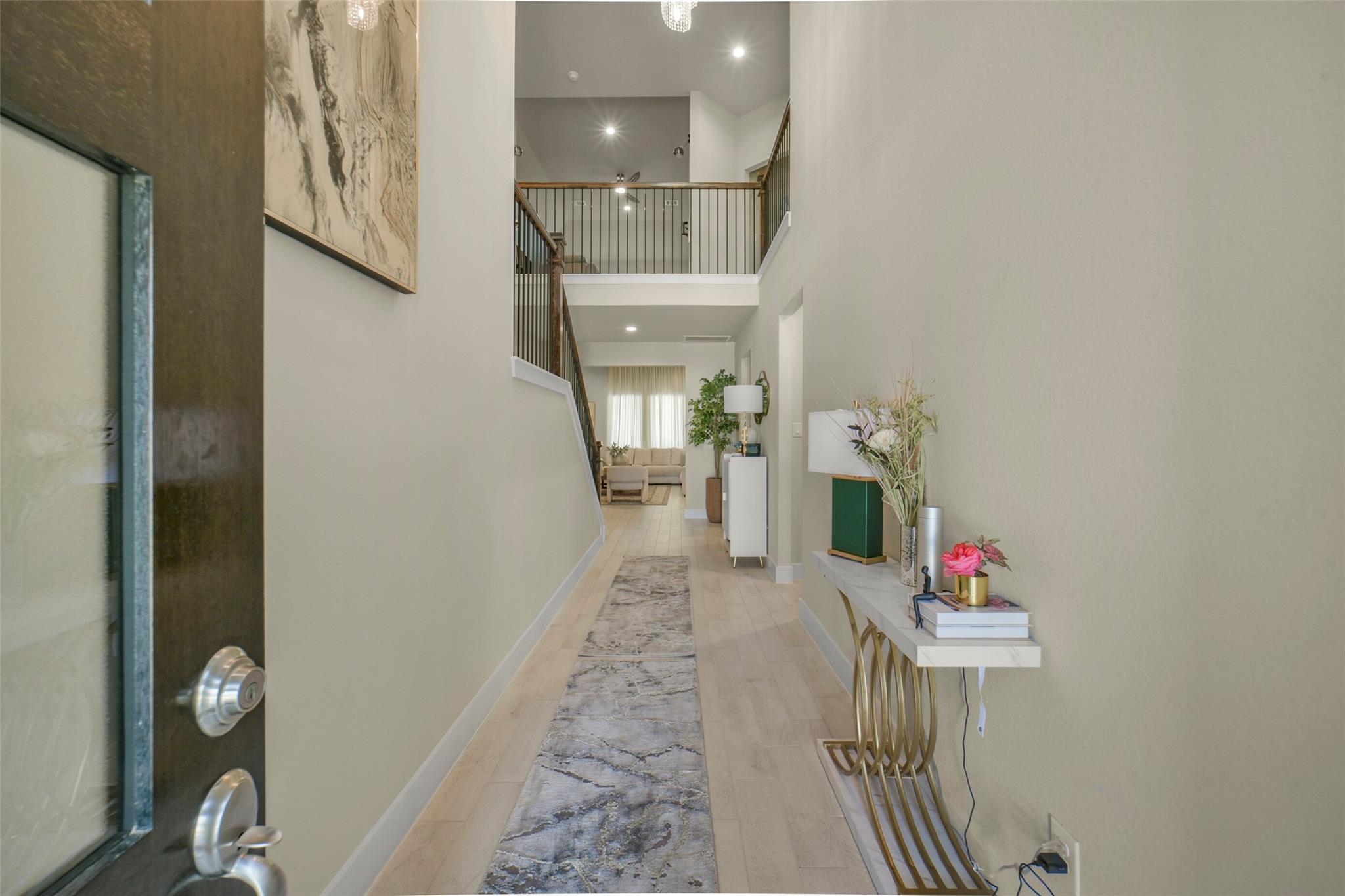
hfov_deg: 104.2
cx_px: 672
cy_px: 448
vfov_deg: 81.2
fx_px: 523
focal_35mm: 14
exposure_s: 1/13
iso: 500
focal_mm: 14
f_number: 11
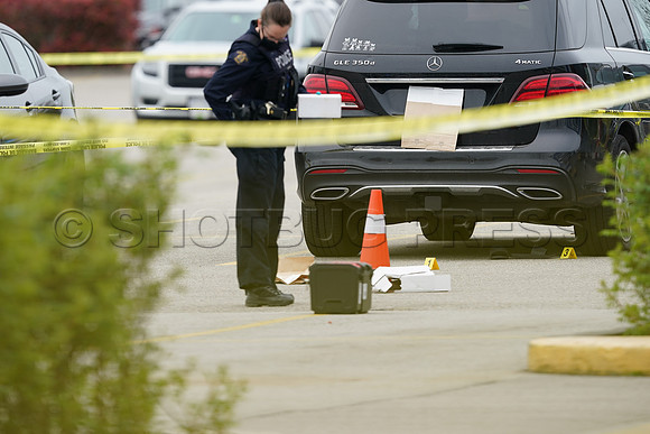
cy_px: 217
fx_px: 10835
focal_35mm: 600
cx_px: 325
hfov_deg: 3.4
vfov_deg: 2.3
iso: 400
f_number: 6.3
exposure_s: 1/320
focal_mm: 600
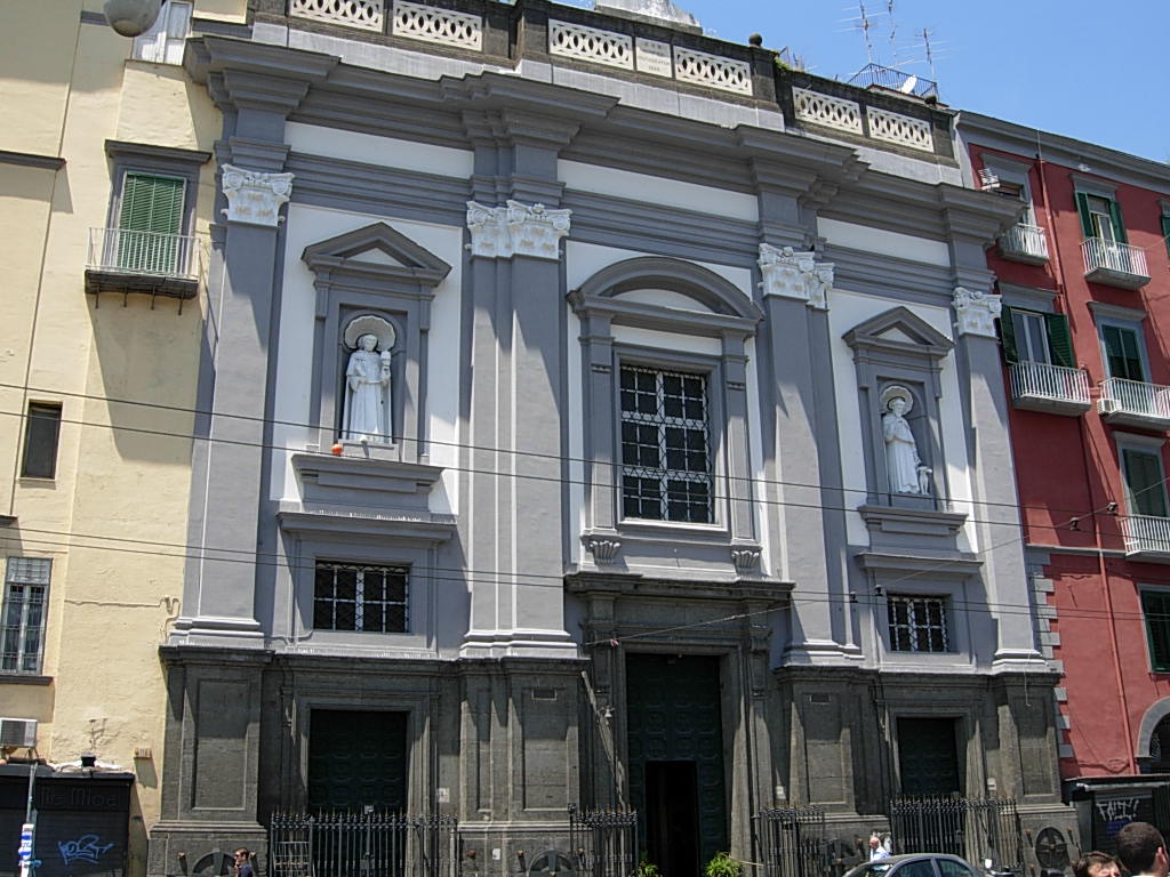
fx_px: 1217
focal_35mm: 36
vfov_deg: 39.7
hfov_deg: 51.4
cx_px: 585
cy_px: 438
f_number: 5.4
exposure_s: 1/222
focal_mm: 7.5
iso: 50
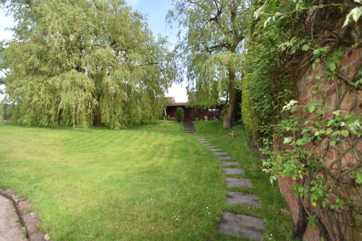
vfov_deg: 77.4
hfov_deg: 100.4
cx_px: 181
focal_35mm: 15
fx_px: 151
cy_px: 120
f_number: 5
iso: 125
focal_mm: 10
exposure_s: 1/200
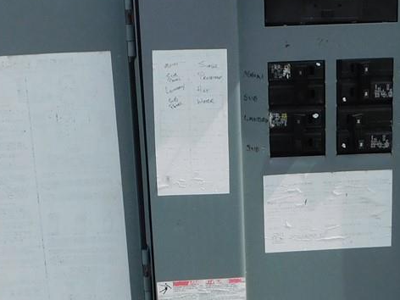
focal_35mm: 78
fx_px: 901
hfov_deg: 25.0
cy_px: 171
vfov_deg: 18.9
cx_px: 206
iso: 125
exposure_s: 1/1250
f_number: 3
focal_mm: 4
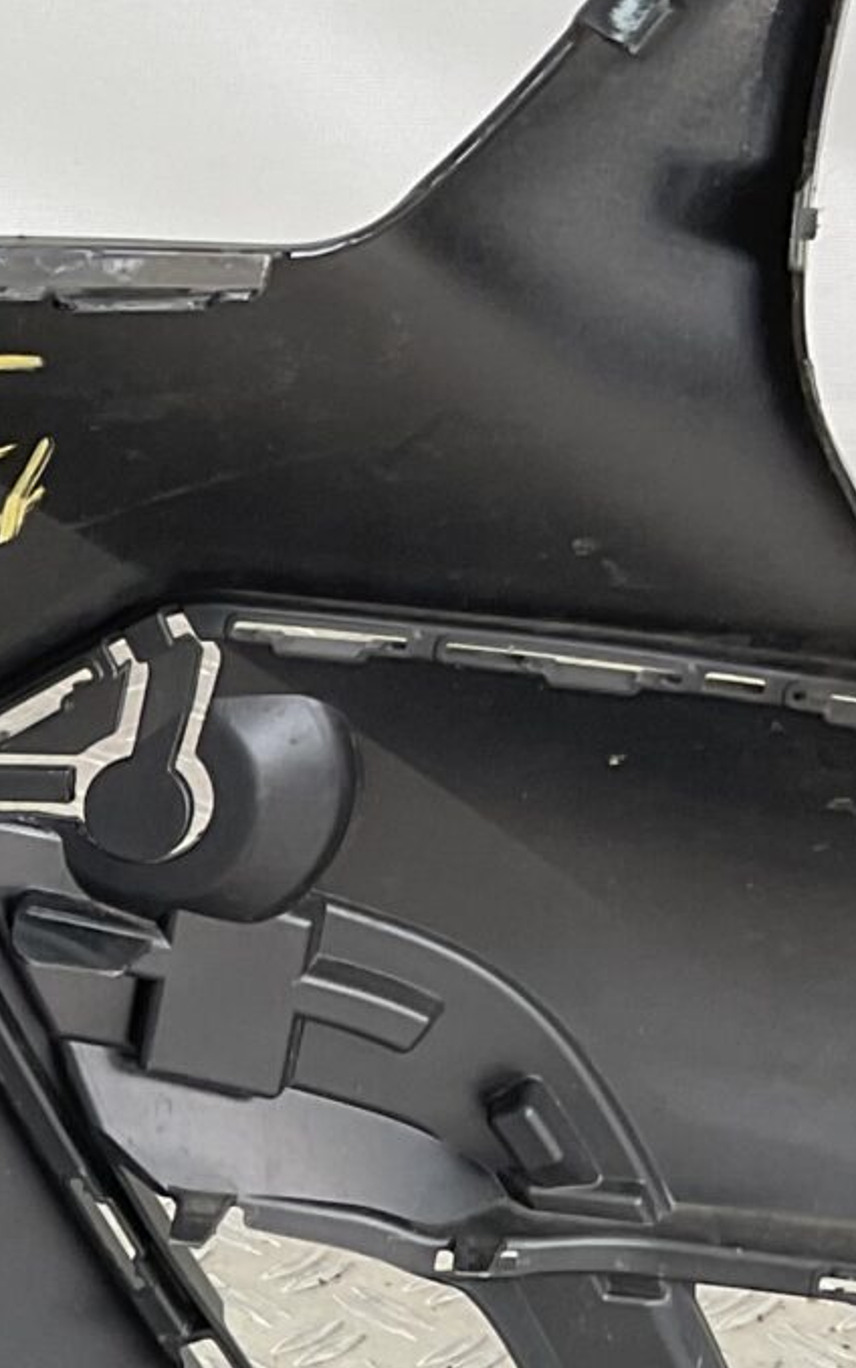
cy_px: 1303
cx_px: -846
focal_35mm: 116
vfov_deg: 17.6
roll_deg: -2.3
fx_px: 4328
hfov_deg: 10.4
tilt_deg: -36.8
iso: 16
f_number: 1.8
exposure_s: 1/100
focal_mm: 3
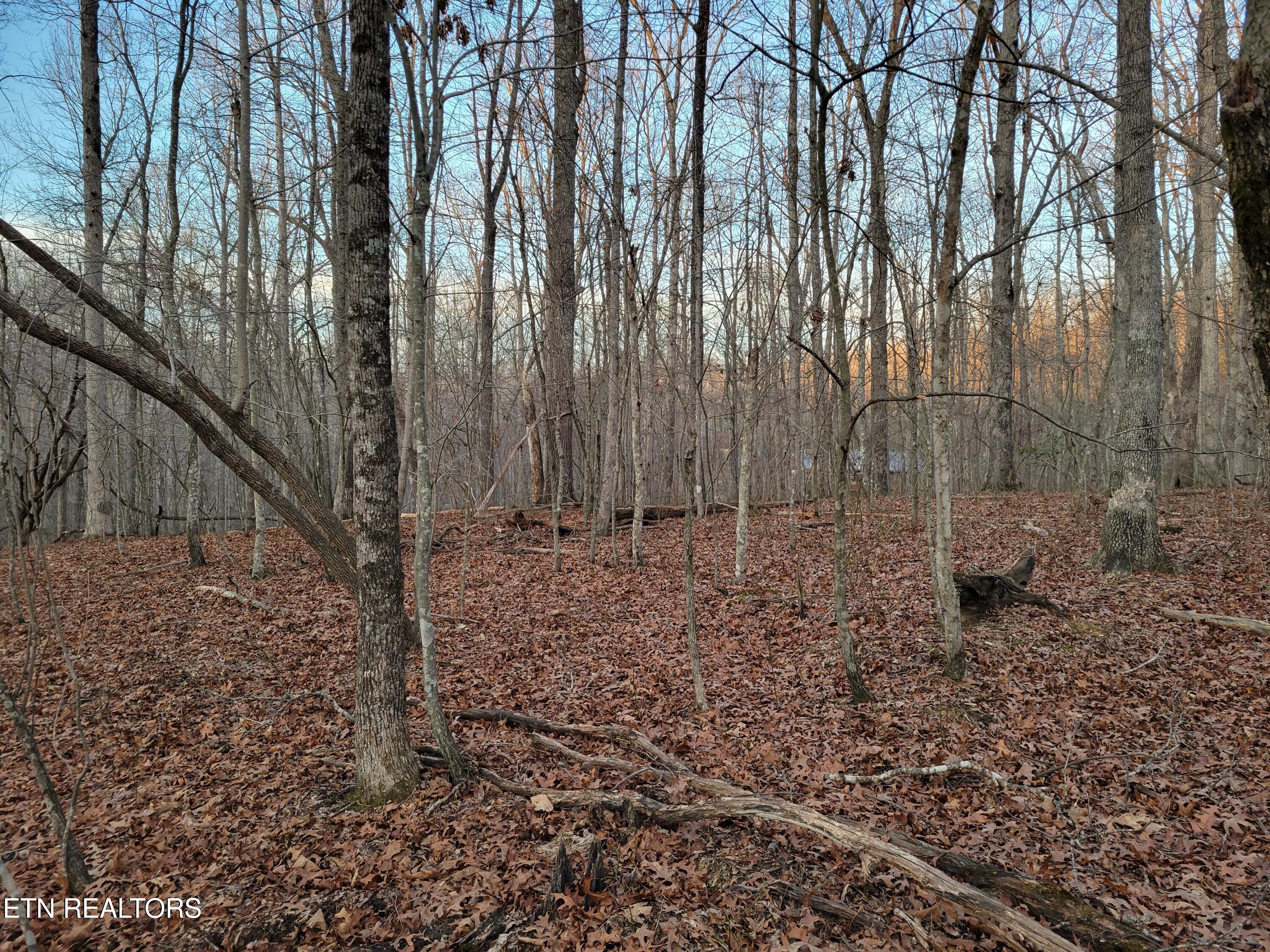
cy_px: 476
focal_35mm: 26
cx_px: 635
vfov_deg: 53.1
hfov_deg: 67.3
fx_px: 954
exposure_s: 1/120
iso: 80
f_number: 1.8
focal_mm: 5.4
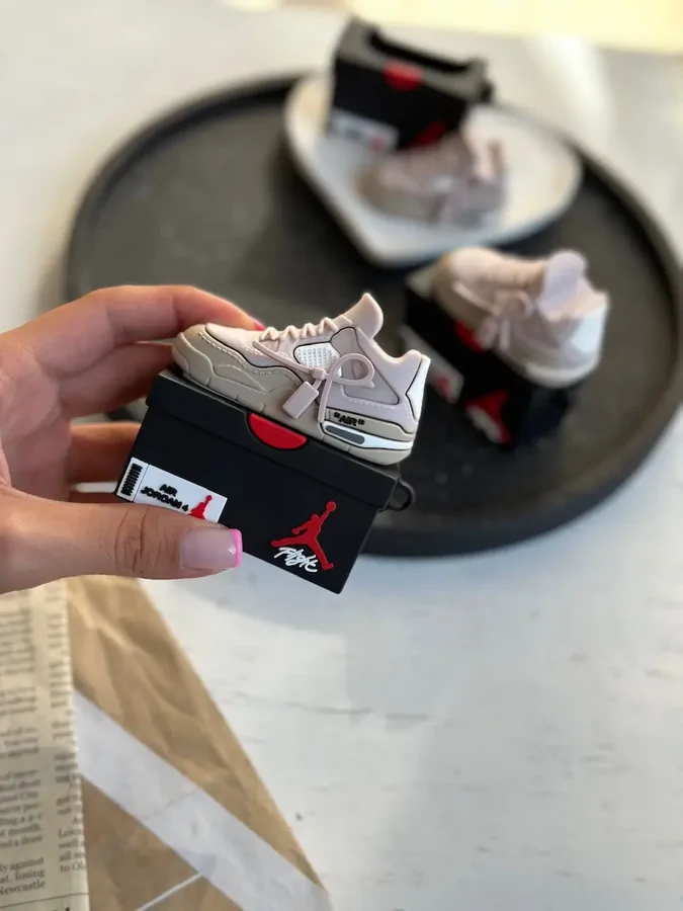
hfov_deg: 30.3
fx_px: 1263
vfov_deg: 39.7
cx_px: 342
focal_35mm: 48
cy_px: 456
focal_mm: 6.86
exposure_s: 1/1199
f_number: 1.78
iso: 80
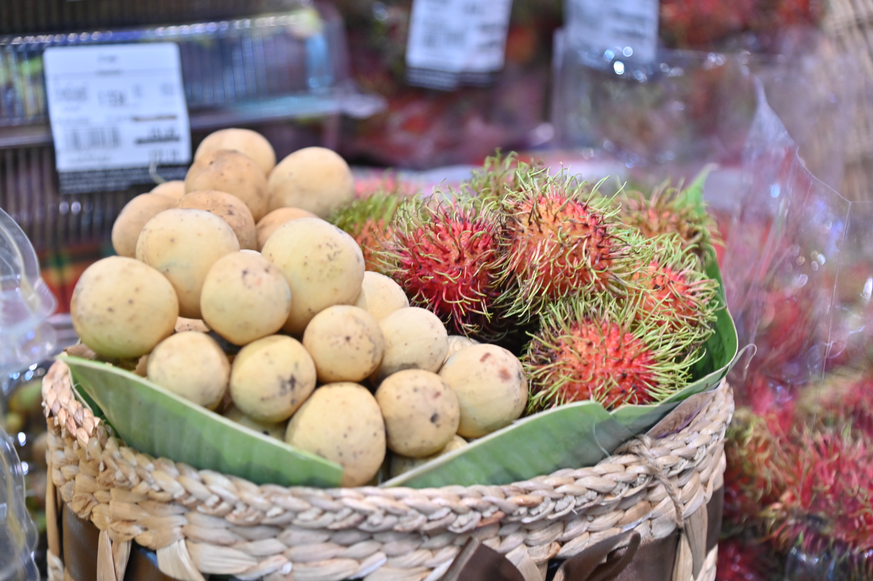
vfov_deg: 16.1
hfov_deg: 23.9
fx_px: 2060
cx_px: 436
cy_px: 290
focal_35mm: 85
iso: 1400
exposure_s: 1/100
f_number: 4.5
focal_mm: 85
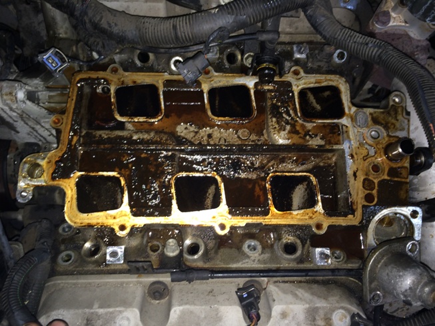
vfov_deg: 46.8
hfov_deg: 60.0
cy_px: 163
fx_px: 377
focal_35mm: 30
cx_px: 218
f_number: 2.2
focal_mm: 4.12
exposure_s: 1/16
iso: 64
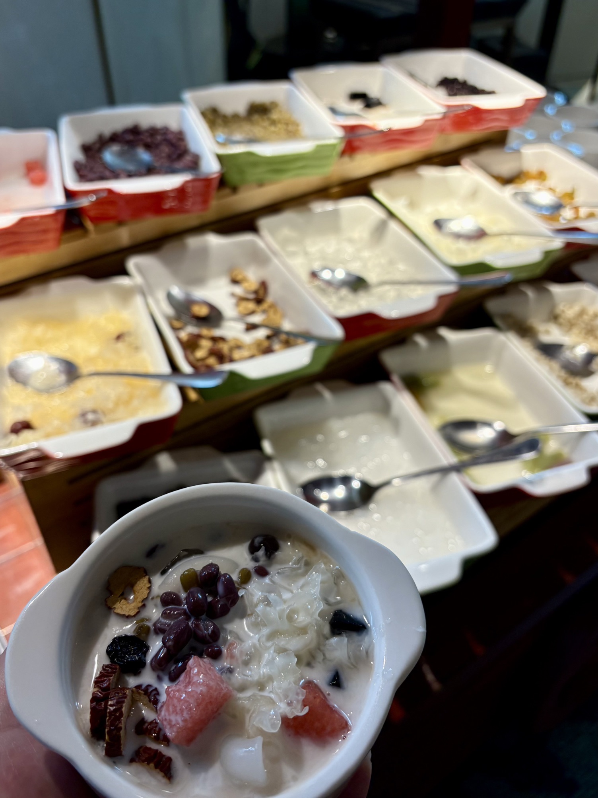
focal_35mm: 26
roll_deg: +0.8
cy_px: 399
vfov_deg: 67.3
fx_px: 599
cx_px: 299
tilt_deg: -38.9
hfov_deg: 53.1
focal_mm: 5.96
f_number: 1.6
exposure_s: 1/111
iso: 125
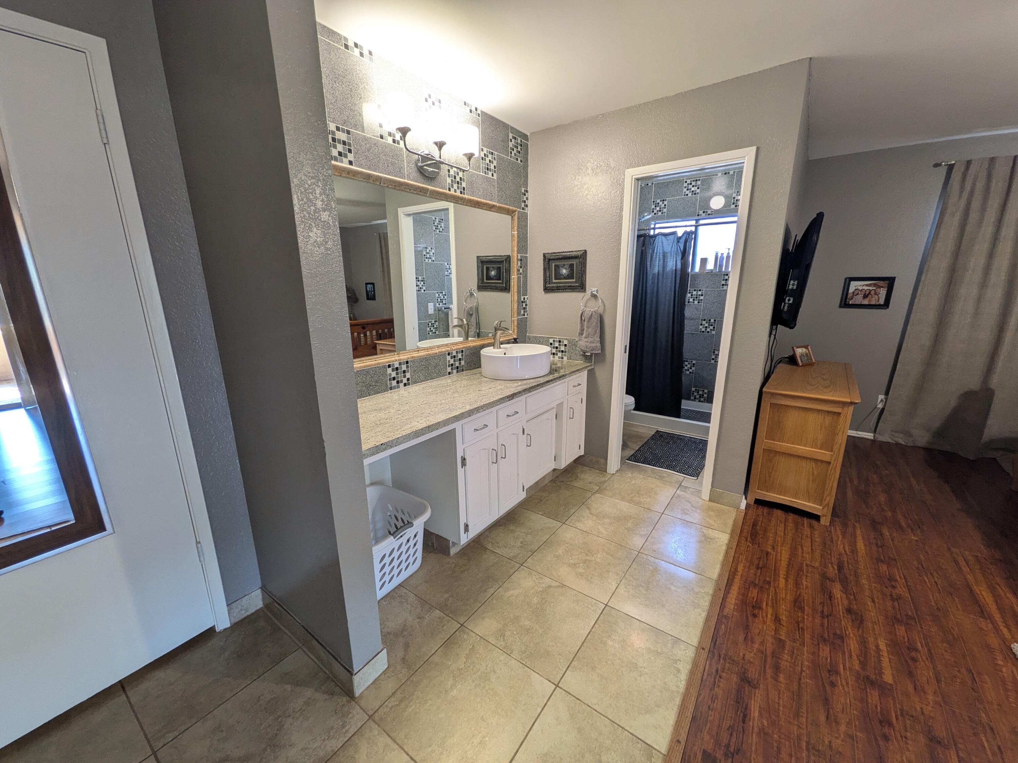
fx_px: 412
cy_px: 382
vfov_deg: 85.7
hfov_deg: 102.1
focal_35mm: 14
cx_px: 509
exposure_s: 1/24.6
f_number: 2.2
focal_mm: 1.85
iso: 60
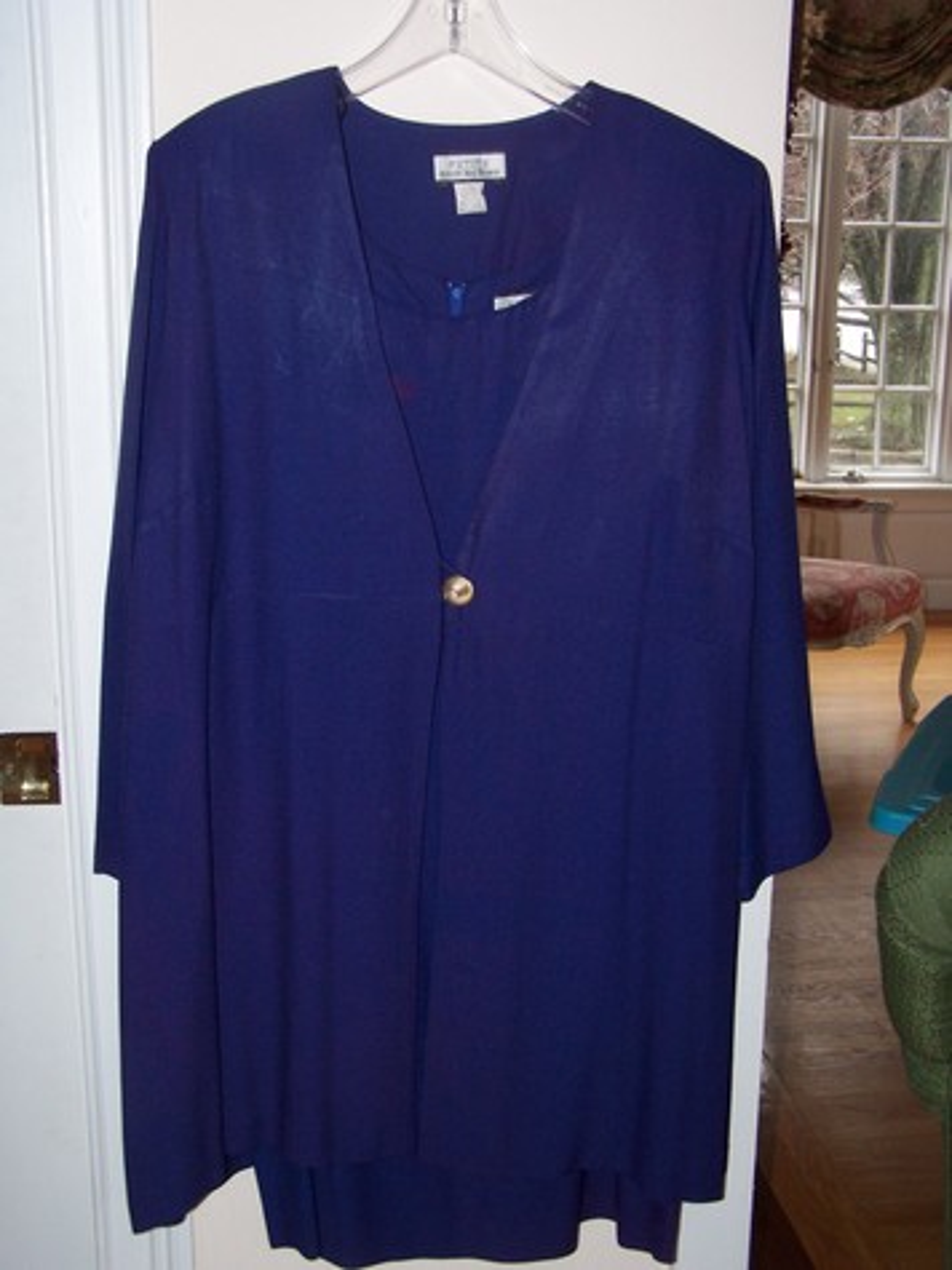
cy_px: 635
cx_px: 476
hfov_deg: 30.3
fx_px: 1761
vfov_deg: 39.7
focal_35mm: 48
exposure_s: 1/60
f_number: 3
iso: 140
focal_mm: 8
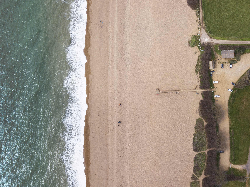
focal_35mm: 33
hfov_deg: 55.0
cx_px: 148
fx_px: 238
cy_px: 90
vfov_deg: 42.9
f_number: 2.2
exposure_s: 1/850
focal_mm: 4.73
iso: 100
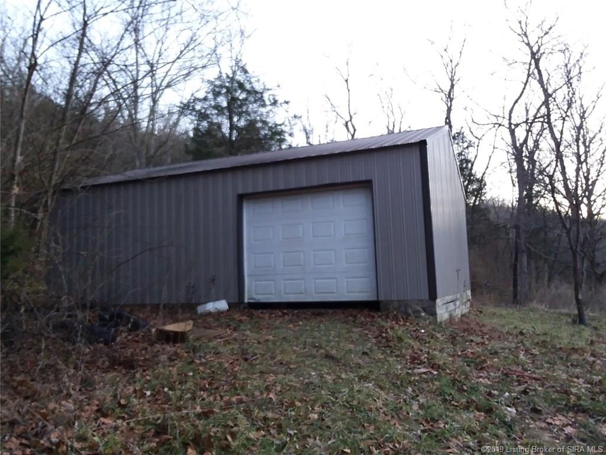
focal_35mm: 29
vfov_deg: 48.2
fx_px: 508
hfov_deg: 61.7
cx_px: 303
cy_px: 228
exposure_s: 1/30
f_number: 1.9
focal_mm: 2.47
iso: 100
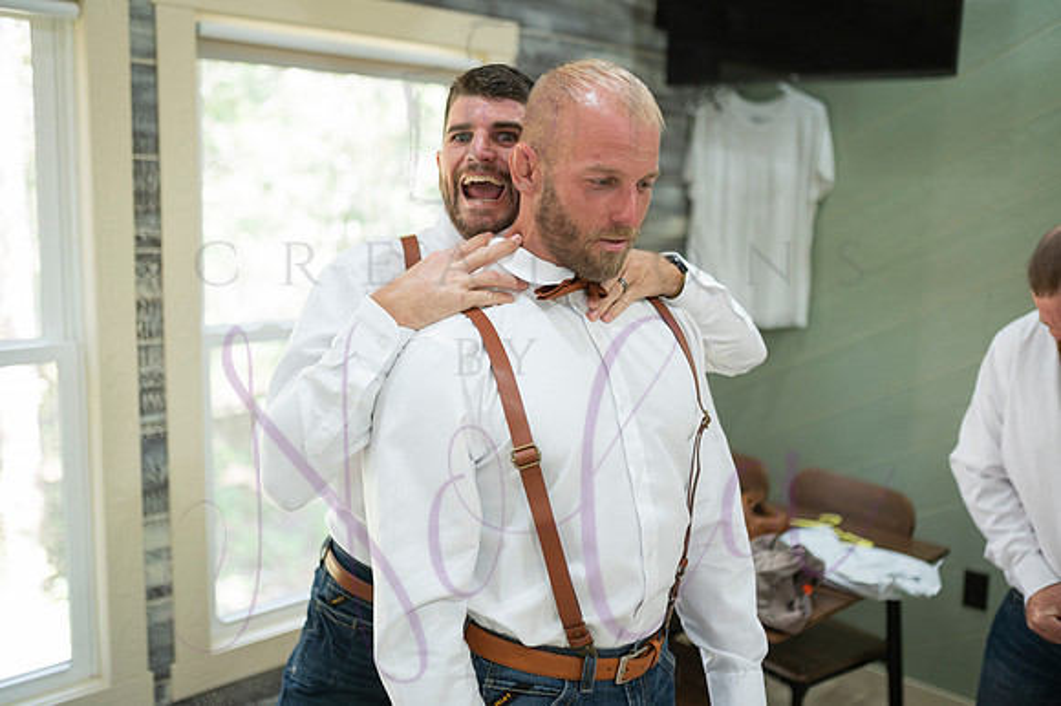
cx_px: 530
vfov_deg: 36.7
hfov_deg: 52.9
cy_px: 353
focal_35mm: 36
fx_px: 1065
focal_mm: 35
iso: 500
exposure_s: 1/200
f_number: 1.4
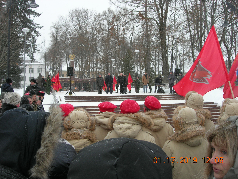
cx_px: 119
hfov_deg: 49.0
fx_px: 261
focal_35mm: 38
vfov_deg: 37.7
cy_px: 90
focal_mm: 7.8
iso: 64
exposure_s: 1/95.4
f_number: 4.8
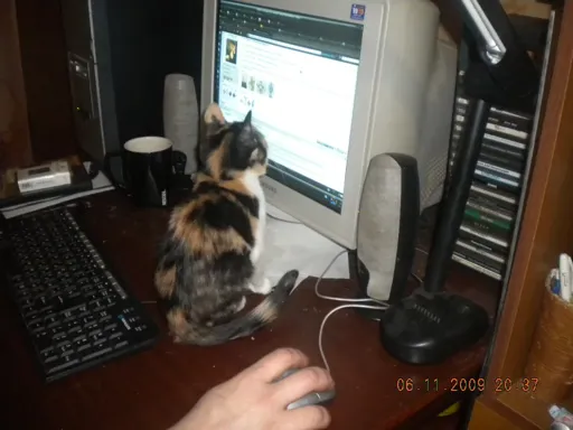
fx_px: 579
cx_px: 286
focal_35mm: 35
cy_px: 215
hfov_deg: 52.6
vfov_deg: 40.7
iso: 400
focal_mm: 6.3
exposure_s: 1/30
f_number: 3.1
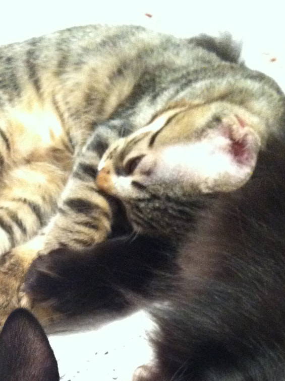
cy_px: 378
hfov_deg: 19.8
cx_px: 108
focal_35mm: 74
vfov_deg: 25.1
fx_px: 815
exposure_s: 1/17
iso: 640
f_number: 2.8
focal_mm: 3.85
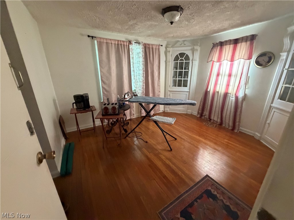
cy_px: 110
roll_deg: +1.4
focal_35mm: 14
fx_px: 119
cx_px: 147
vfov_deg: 85.7
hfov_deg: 102.1
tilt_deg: -21.6
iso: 800
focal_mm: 2.22
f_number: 2.2
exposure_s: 1/60
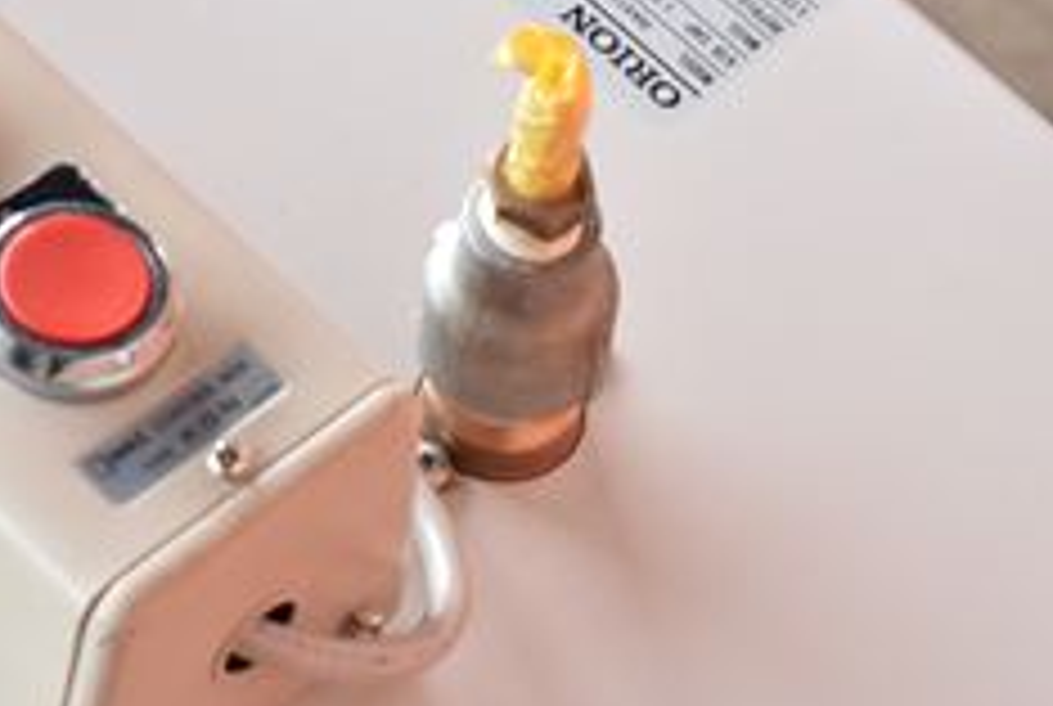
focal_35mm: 176
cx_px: -36
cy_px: 211
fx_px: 5160
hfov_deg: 11.5
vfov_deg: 7.8
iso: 1250
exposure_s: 1/125
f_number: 6.3
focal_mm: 55
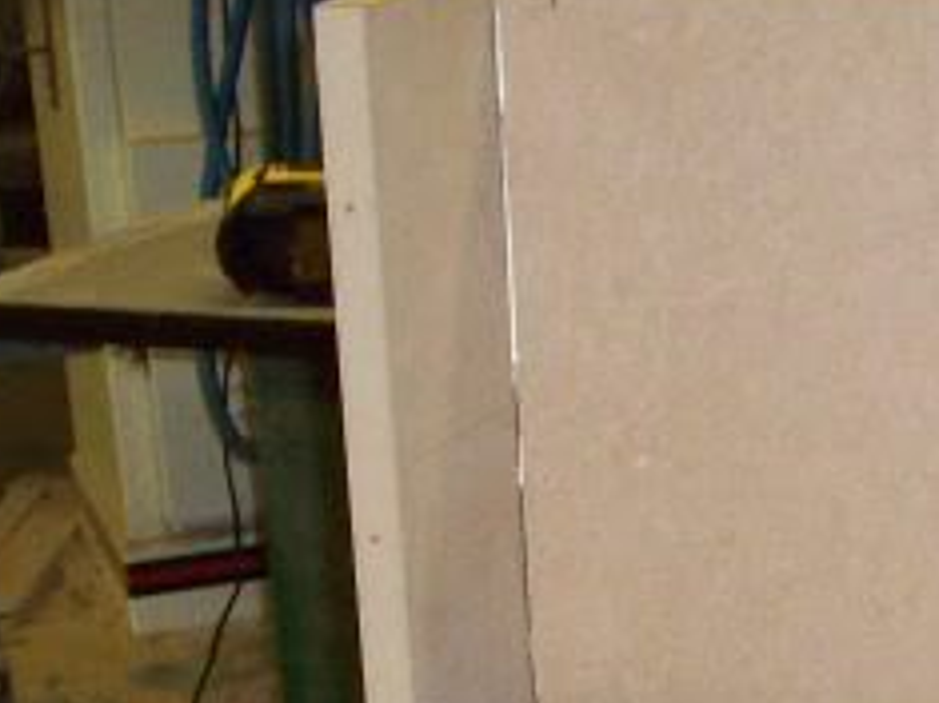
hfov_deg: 15.2
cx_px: 1087
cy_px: 771
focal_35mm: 126
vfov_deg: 11.6
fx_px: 3416
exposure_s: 1/64
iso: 200
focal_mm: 6.2
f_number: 2.8
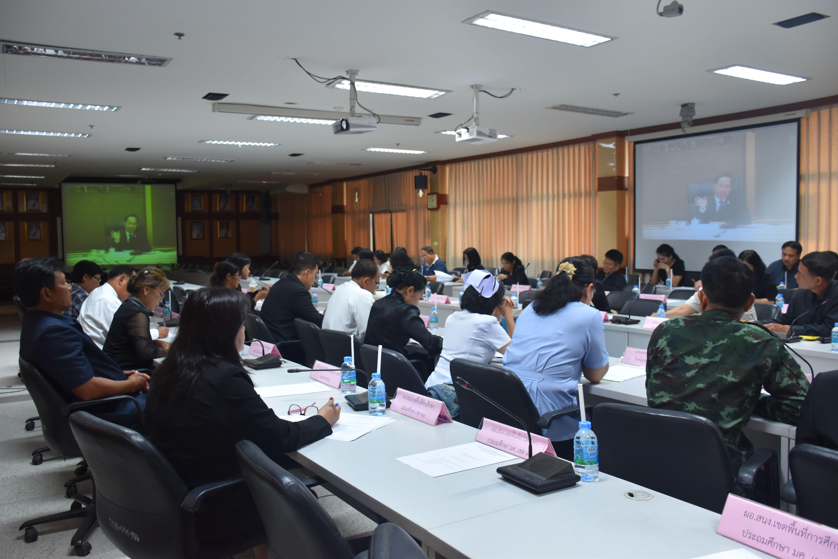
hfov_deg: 61.9
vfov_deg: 43.6
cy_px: 280
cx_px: 419
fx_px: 698
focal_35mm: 30
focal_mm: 20
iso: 800
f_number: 3.5
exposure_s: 1/60
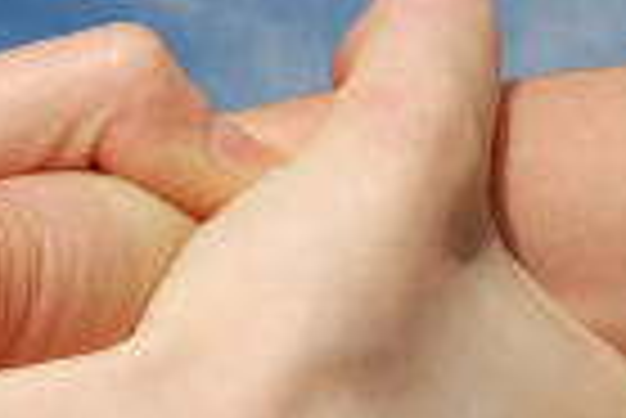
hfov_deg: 6.4
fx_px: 5570
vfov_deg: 4.3
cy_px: 342
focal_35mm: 320
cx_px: 65
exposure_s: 1/800
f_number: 7.1
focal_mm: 70
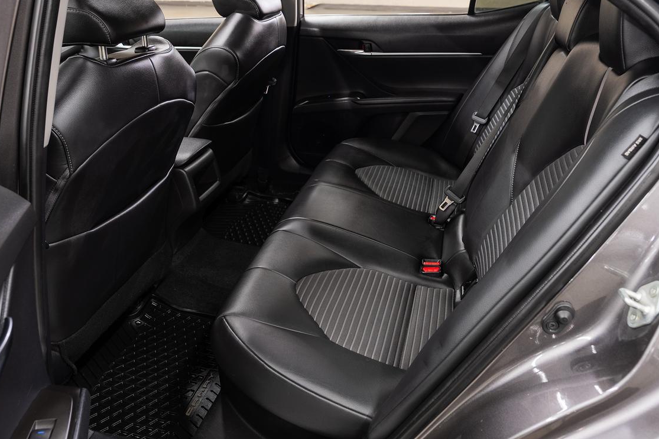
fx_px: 567
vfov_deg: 42.1
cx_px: 335
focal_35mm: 31
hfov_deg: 60.3
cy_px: 175
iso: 100
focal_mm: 24
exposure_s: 1/1.25
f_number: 5.6
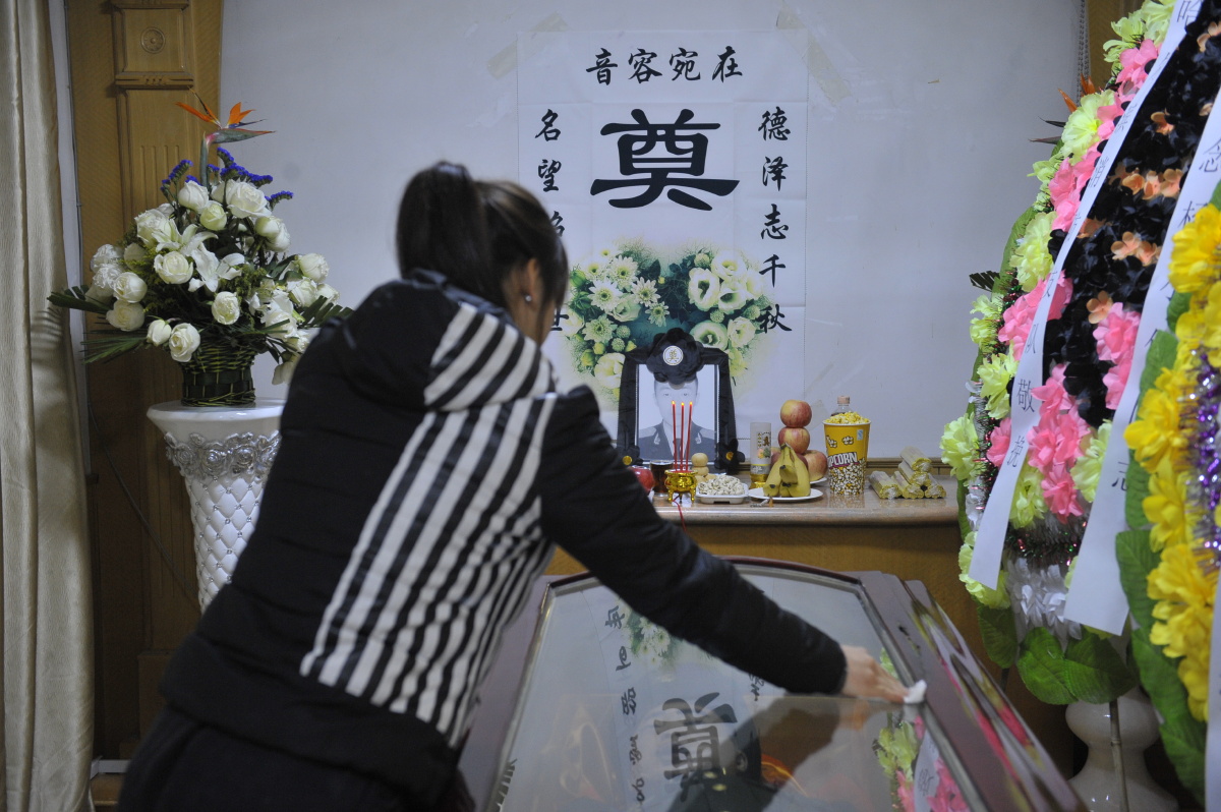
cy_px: 406
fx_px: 1627
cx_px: 610
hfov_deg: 41.1
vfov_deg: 28.0
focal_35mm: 48
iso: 1600
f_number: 3.5
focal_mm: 48
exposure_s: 1/80
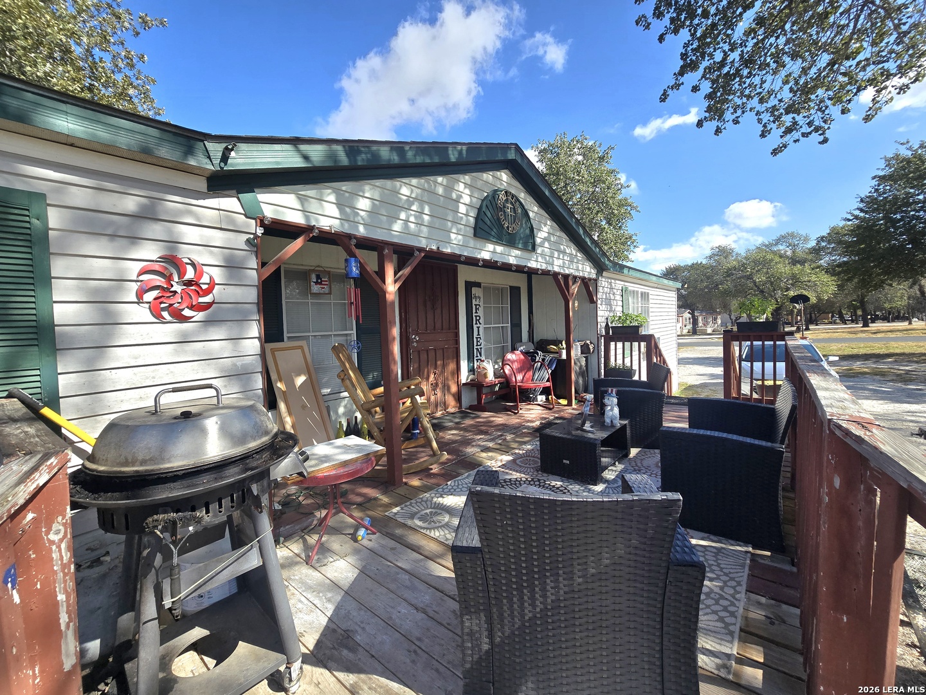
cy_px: 348
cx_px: 463
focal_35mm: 13
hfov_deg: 106.2
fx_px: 348
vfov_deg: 89.9
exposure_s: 1/1111
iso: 50
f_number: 2.2
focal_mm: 2.2
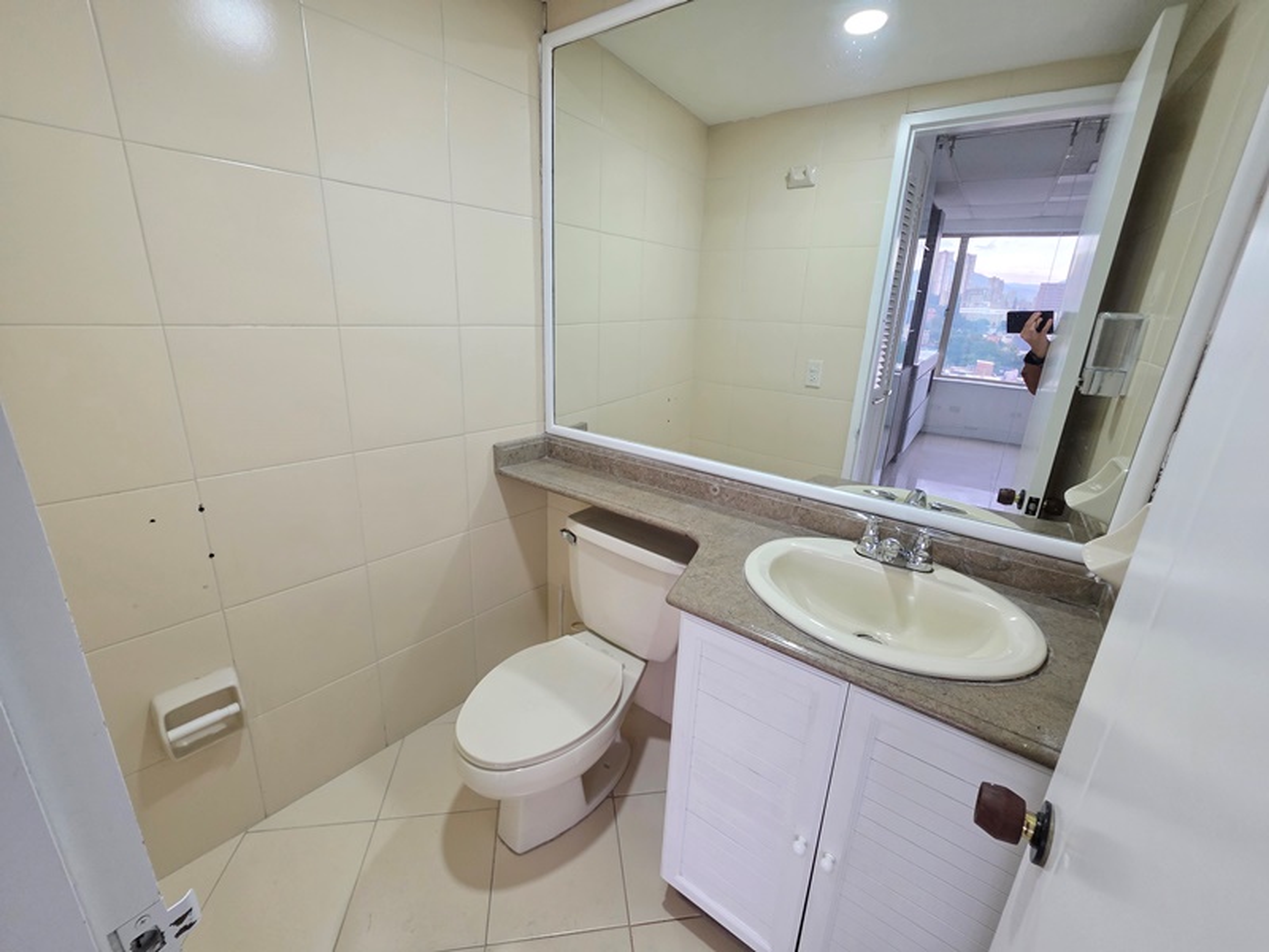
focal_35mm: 13
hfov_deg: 106.2
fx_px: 477
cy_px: 476
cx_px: 634
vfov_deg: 89.9
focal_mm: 2.2
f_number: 1.9
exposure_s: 1/60
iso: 500
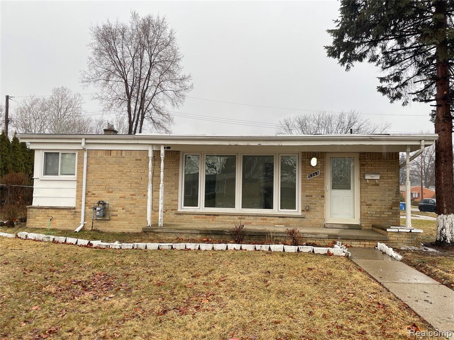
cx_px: 227
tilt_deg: +3.9
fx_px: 341
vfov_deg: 53.1
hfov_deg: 67.3
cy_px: 170
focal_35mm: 26
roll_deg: -1.0
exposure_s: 1/278
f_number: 1.6
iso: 40
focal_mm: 4.2
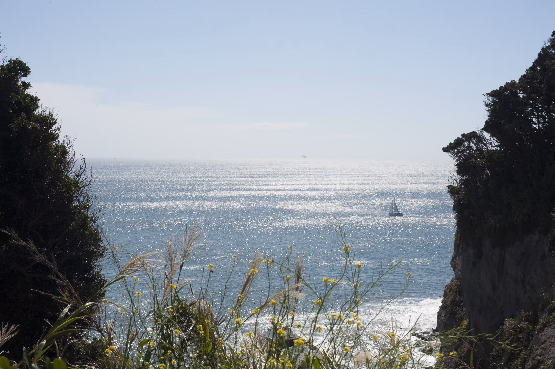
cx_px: 278
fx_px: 770
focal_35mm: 50
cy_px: 184
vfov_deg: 27.0
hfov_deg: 39.6
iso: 400
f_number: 16
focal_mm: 50
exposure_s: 1/500
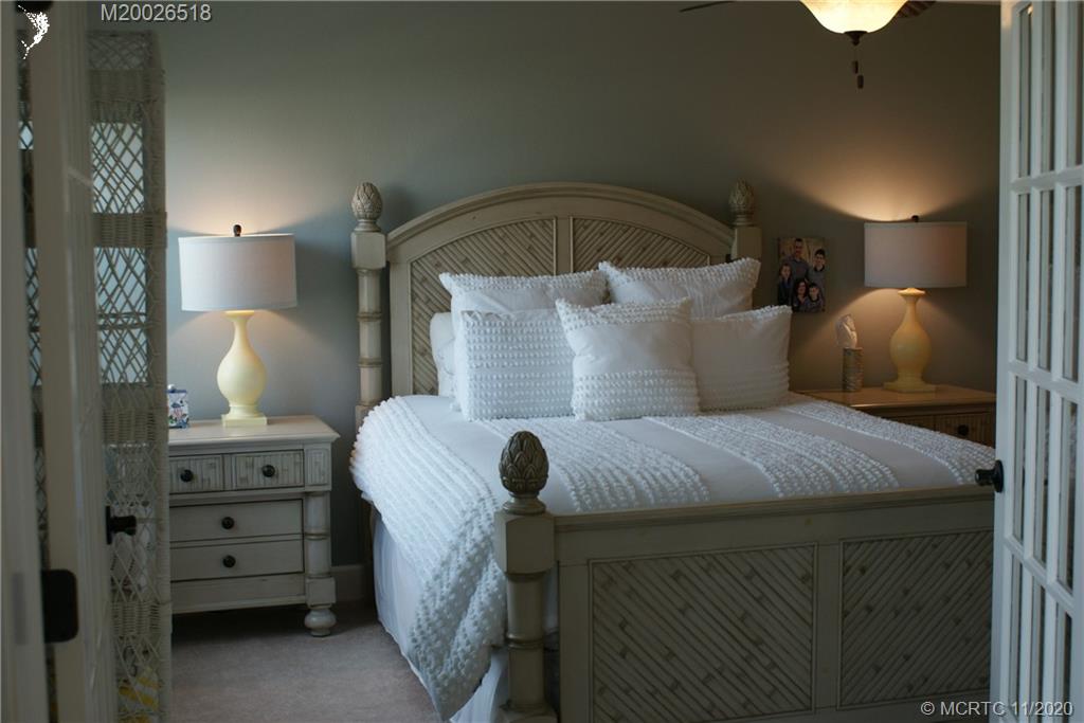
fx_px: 1265
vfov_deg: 31.9
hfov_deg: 46.4
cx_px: 542
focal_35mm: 42
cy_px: 362
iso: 125
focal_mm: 28
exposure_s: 1/50
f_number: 5
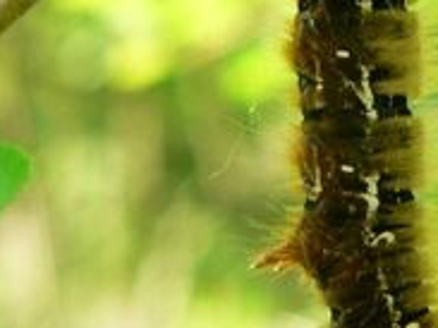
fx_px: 3401
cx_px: 438
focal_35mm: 269
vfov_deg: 5.5
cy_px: 77
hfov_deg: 7.3
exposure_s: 1/80
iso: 80
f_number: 4
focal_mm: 12.8
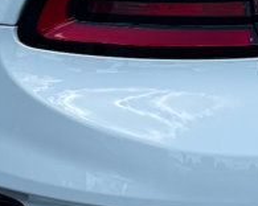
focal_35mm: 123
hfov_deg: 15.6
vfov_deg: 12.5
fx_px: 939
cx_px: 75
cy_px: 65
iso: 80
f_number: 1.78
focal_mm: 6.76
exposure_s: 1/4405
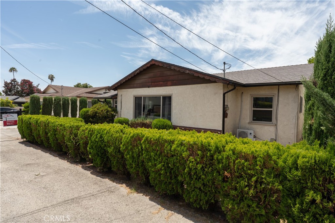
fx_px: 186
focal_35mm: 20
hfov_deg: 84.0
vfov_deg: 61.9
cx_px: 168
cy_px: 112
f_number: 11
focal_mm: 20
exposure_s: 1/160
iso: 200
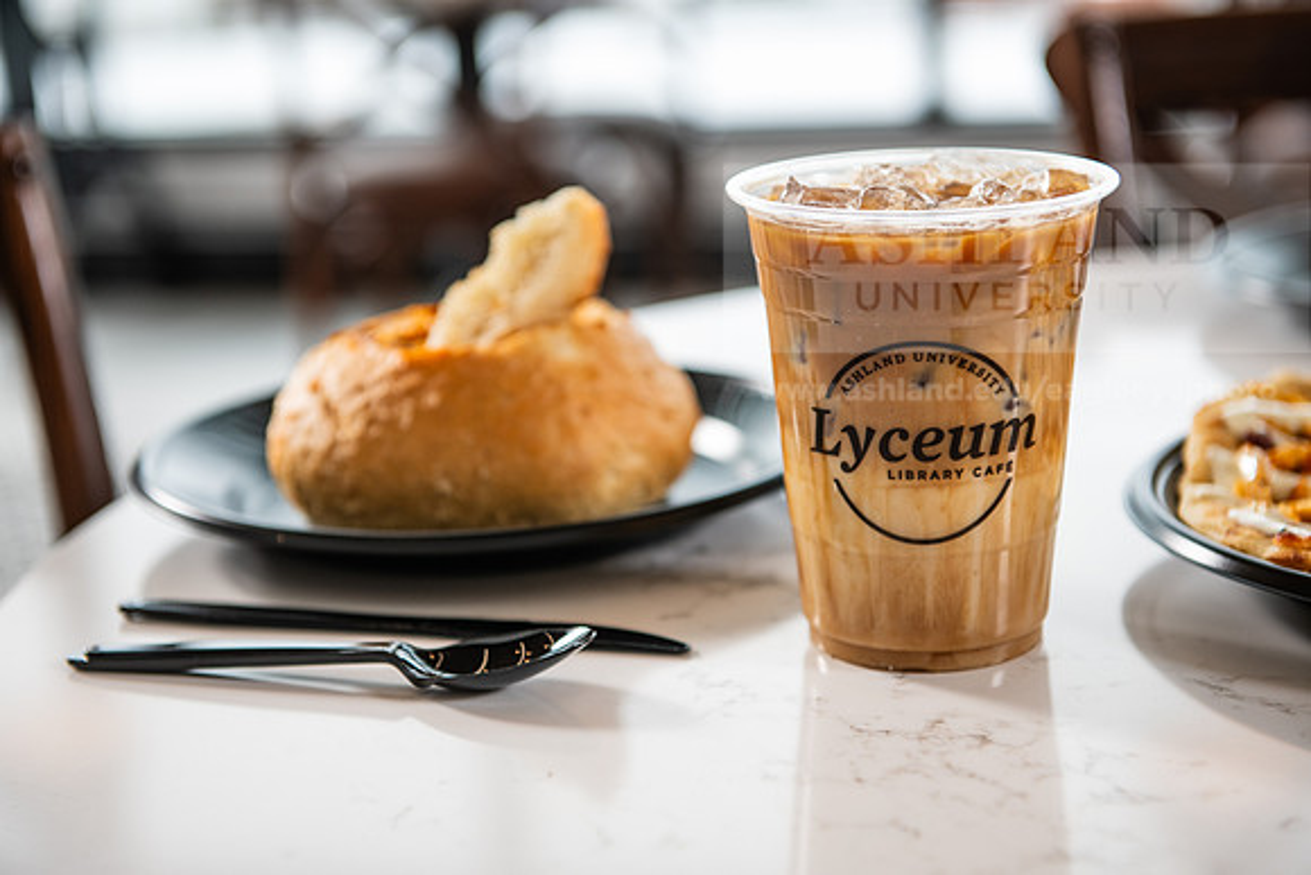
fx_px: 2404
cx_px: 656
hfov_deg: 30.5
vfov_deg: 20.6
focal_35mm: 66
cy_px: 438
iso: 400
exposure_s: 1/200
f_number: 4
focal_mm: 66
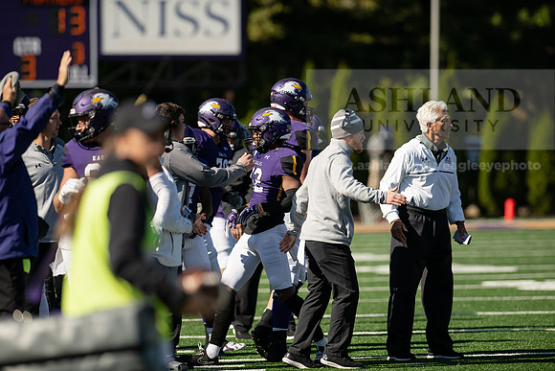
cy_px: 186
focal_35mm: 300
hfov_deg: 6.9
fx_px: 4626
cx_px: 278
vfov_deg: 4.6
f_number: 3.5
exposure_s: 1/2000
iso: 125
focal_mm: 300
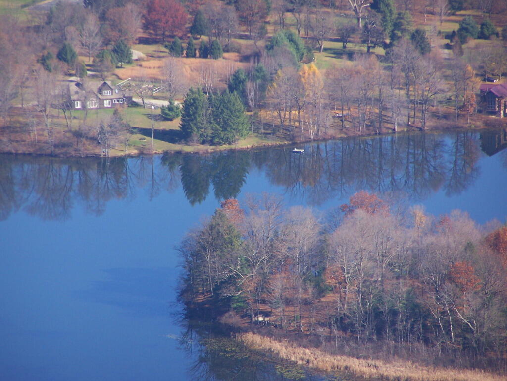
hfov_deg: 5.2
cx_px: 254
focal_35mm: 380
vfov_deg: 3.9
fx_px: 5566
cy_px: 190
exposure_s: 1/500
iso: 80
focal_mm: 63
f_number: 3.7
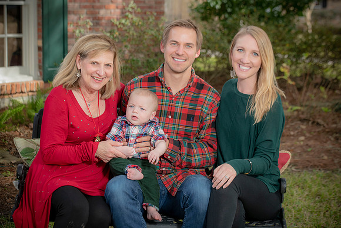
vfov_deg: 15.9
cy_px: 114
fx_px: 815
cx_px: 170
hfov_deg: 23.6
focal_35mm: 86
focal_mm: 86
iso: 320
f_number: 5.6
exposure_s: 1/200
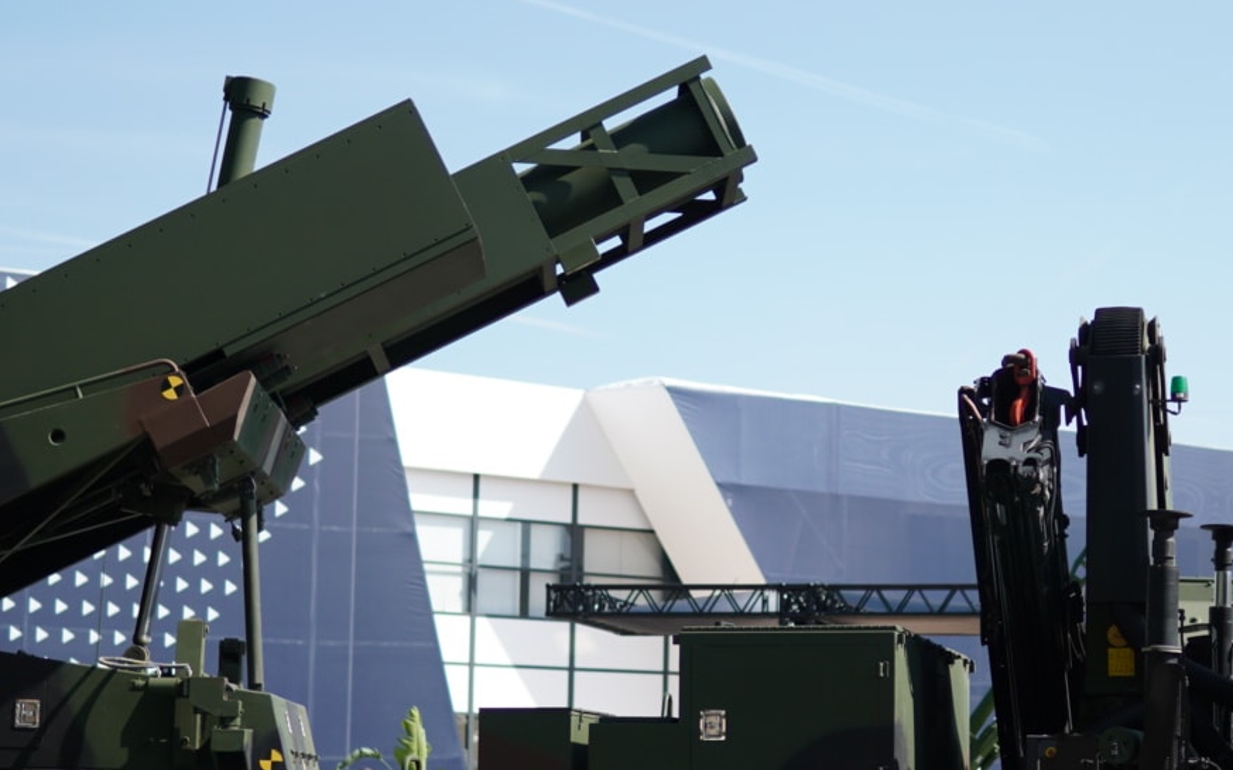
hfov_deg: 24.3
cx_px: 778
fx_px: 2855
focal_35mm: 85
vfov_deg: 15.3
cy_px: 470
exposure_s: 1/800
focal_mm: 30
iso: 100
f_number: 1.4
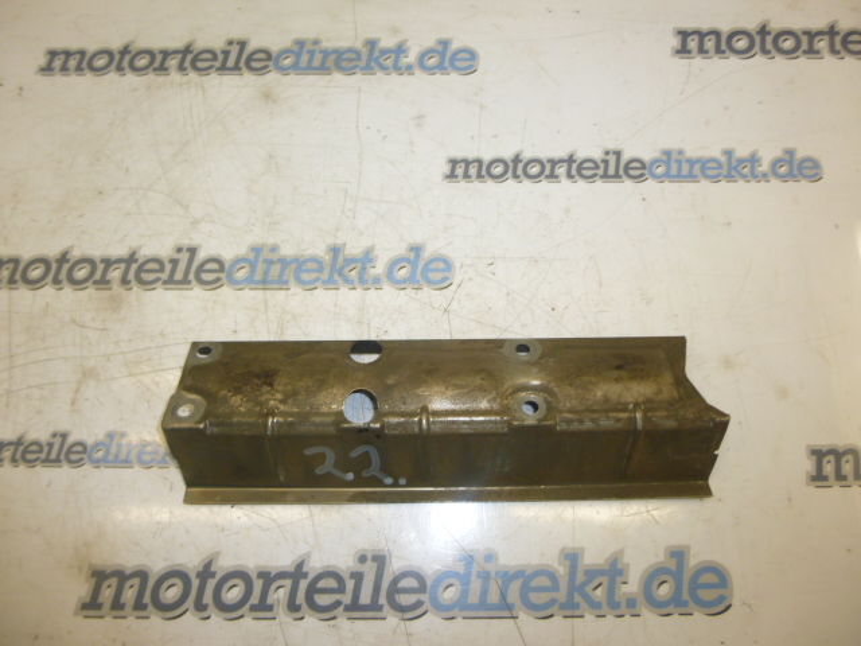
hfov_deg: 69.4
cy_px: 323
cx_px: 430
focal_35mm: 25
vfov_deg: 54.9
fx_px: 622
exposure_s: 1/60
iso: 100
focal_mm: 4.5
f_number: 3.1
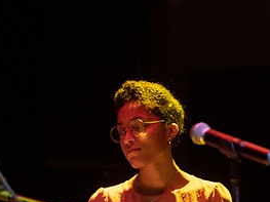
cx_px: 184
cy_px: 214
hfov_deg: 7.6
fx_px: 2019
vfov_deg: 5.7
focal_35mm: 259
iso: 1600
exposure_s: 1/200
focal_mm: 70
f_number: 2.8
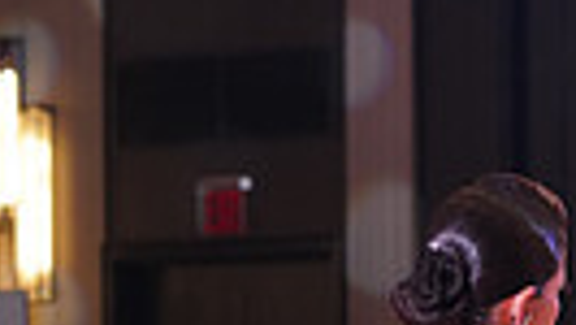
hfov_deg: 5.7
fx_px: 5746
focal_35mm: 376
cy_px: 546
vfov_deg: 3.2
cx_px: 764
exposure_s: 1/125
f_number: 5
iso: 1250
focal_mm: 82
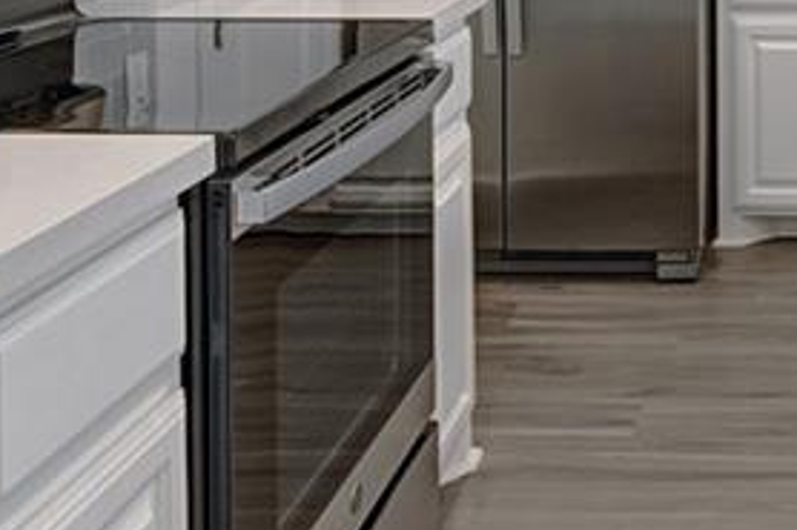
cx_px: 883
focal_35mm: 59
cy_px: -149
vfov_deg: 21.0
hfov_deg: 30.3
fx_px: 1305
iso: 500
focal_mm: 16
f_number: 7.1
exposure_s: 1/25
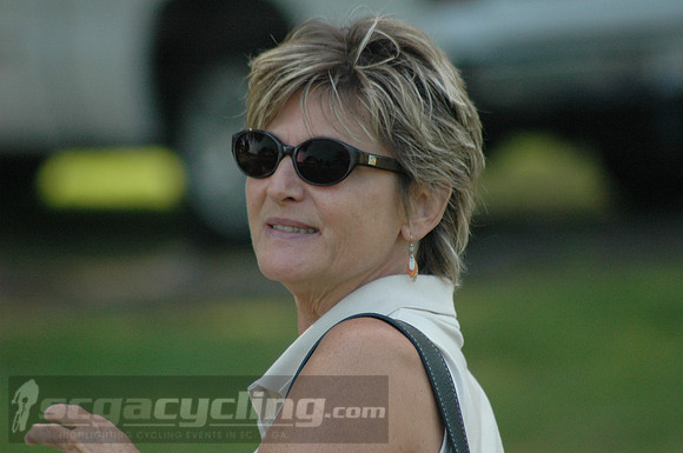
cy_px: 226
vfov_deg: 3.0
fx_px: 8526
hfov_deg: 4.6
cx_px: 342
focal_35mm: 450
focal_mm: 300
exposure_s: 1/500
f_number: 5.6
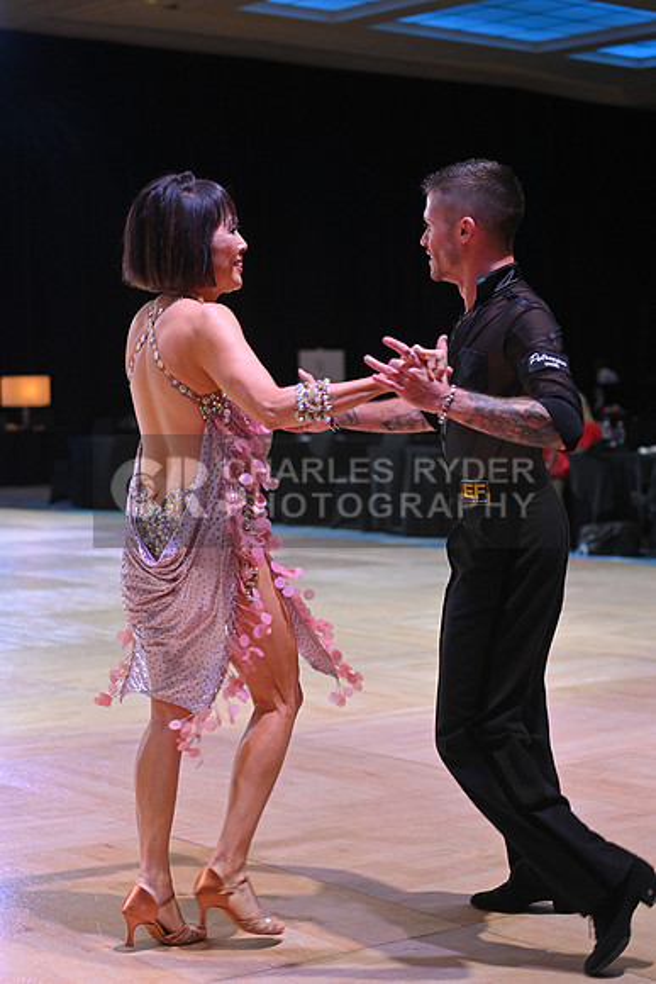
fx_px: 1912
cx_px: 328
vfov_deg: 28.8
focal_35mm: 70
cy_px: 492
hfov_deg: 19.5
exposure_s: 1/250
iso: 1600
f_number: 4
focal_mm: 70
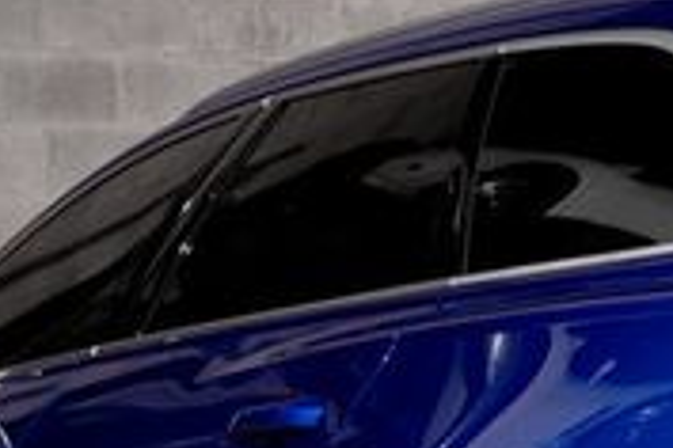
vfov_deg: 9.6
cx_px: 1137
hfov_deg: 13.4
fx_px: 2636
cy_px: 518
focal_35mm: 141
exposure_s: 1/160
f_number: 8
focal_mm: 39
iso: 250
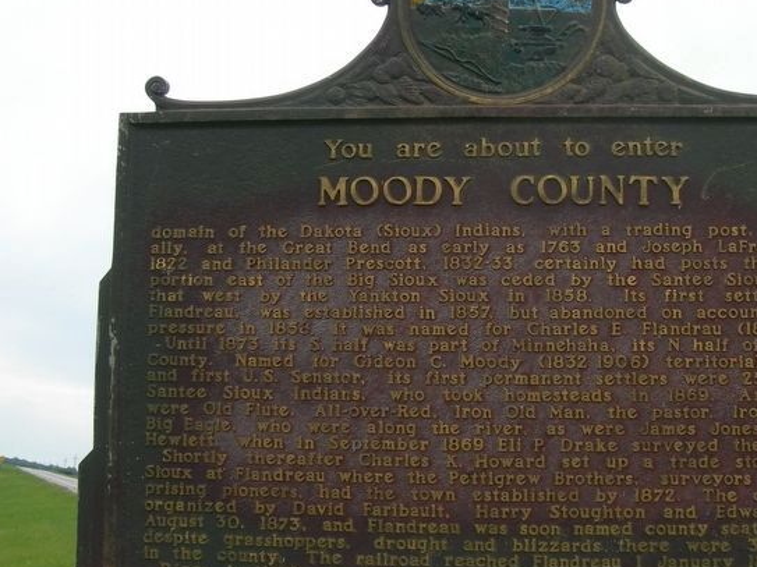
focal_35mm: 56
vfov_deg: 26.1
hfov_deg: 34.2
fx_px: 1224
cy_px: 291
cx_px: 457
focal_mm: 7.8
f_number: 4.8
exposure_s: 1/369
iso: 50
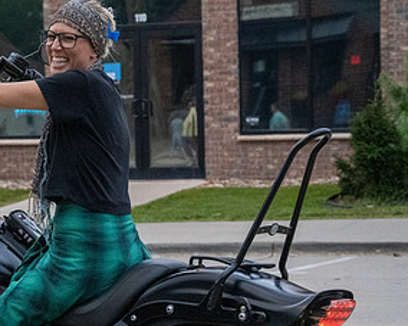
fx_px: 1666
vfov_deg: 11.2
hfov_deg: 13.8
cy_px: 167
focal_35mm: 138
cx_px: 0
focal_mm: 57
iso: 6400
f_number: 5
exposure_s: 1/200
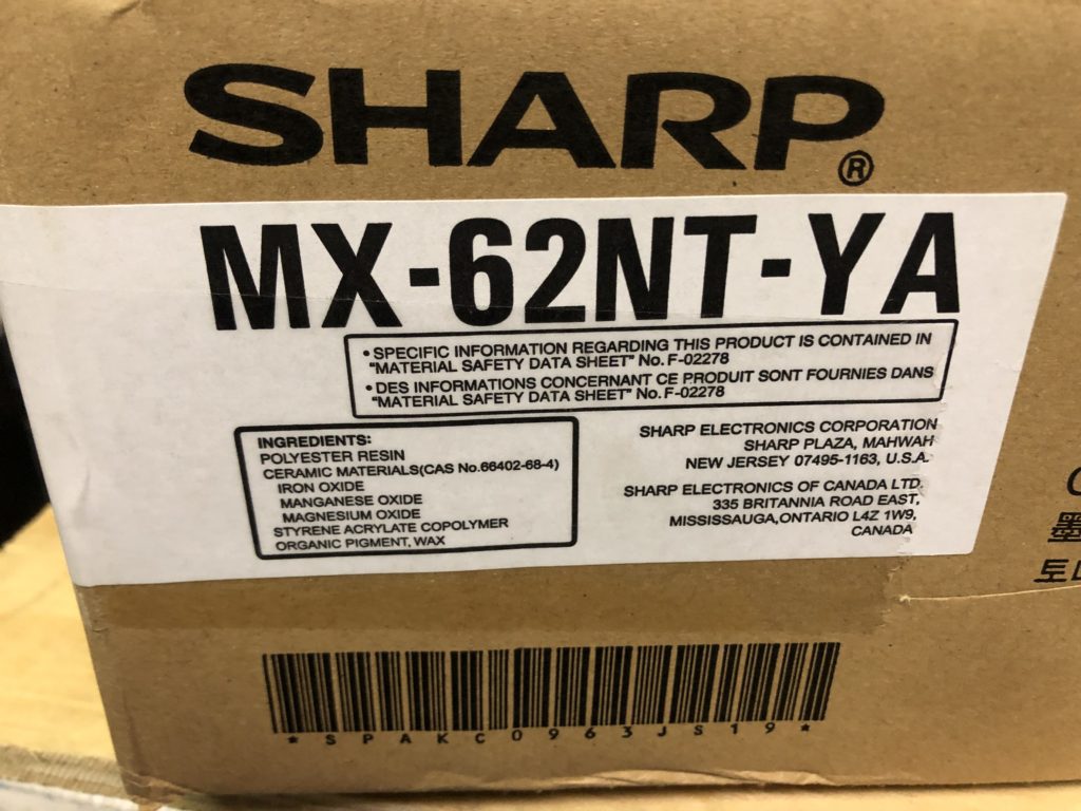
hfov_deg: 63.4
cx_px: 540
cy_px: 406
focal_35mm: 28
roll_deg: +0.9
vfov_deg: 49.7
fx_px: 874
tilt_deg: -27.2
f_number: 1.8
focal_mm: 4
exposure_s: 1/9
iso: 100
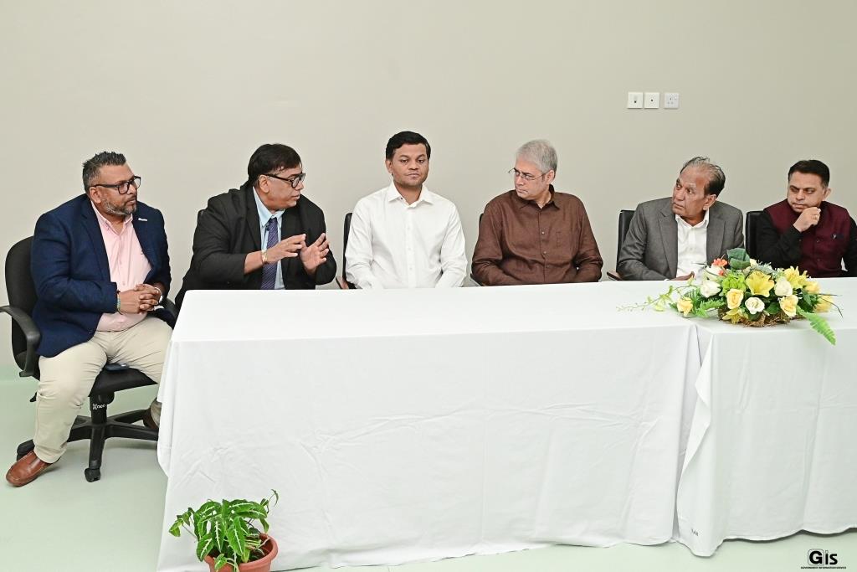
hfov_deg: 53.1
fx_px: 857
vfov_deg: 36.9
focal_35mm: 36
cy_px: 286
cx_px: 428
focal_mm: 24
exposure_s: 1/200
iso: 1600
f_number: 7.1
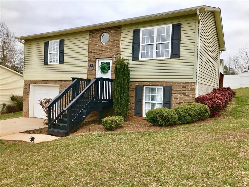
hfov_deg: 63.4
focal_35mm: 28
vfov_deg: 49.7
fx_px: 201
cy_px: 94
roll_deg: -2.3
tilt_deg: +0.3
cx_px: 124
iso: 20
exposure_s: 1/887
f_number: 1.8
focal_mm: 3.99
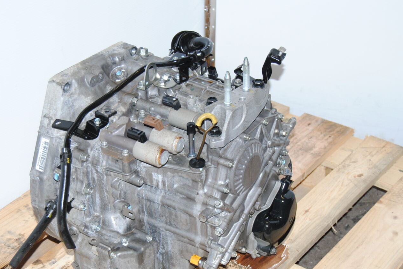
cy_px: 171
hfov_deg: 25.3
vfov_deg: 17.1
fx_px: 896
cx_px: 167
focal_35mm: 80
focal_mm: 42
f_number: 5
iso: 400
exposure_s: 1/200
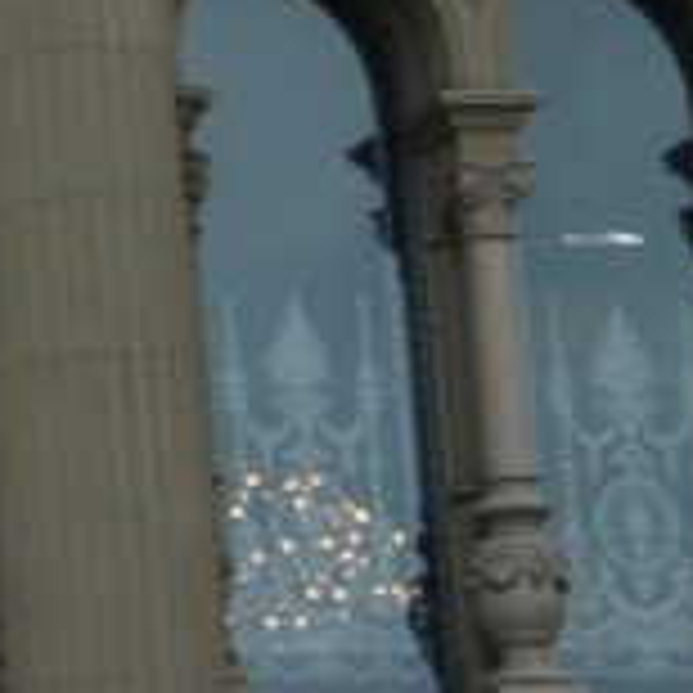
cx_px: -322
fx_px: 11506
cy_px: -1980
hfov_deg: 3.4
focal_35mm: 508
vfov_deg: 3.3
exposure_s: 1/200
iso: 320
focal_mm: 44
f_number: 11
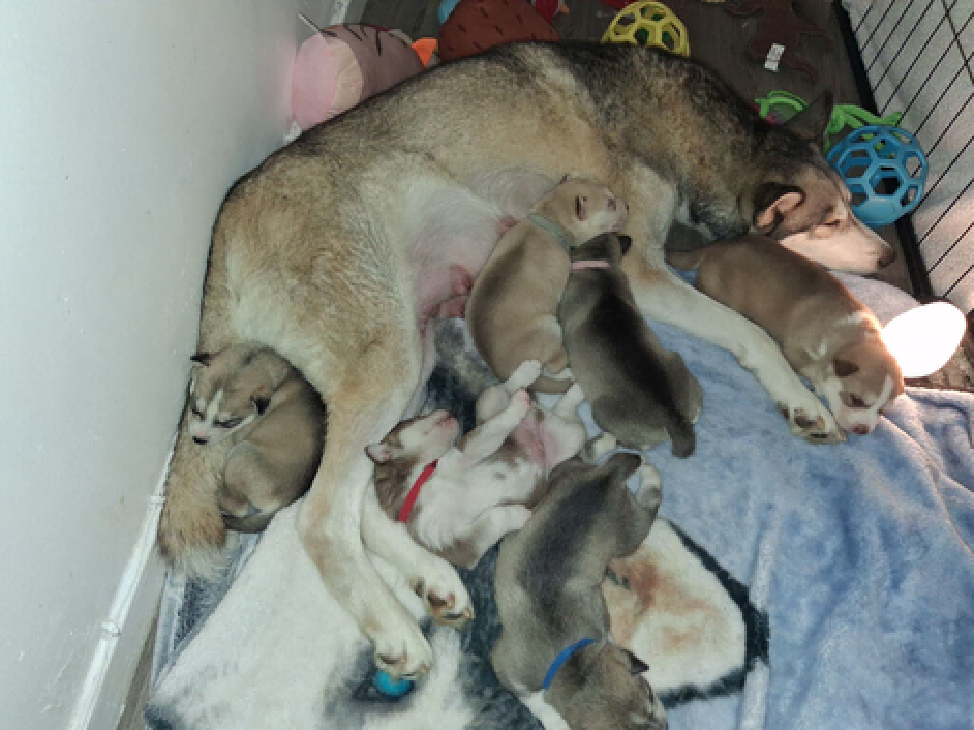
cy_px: 365
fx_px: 760
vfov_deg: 51.3
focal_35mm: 27
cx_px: 487
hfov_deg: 65.3
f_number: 1.8
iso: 320
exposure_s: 1/60
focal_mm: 4
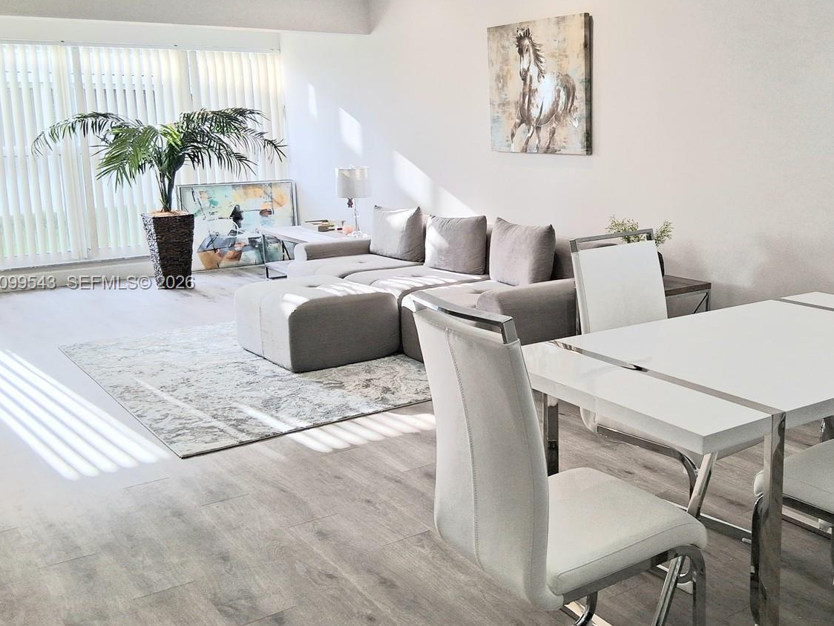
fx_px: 891
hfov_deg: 49.3
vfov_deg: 38.6
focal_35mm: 37
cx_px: 557
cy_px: 284
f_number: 1.8
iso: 50
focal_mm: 3.98
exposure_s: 1/120
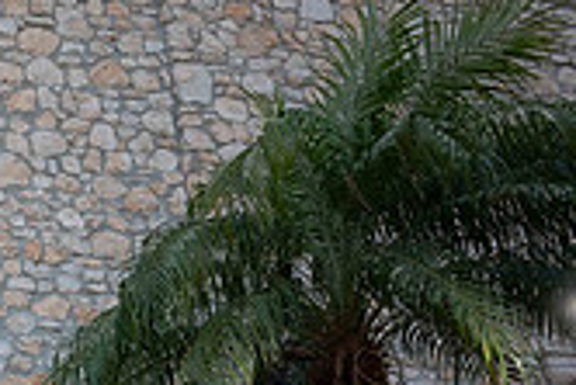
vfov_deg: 17.2
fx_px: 1121
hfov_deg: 21.6
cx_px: -389
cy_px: 609
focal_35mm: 70
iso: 125
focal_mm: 20
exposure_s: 1/640
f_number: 2.8
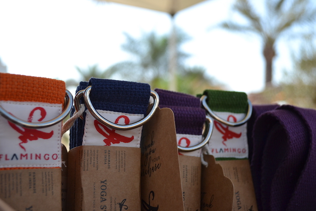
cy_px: 106
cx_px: 158
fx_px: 395
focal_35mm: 45
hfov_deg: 43.6
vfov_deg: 29.9
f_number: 5
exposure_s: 1/1000
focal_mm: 30
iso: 400
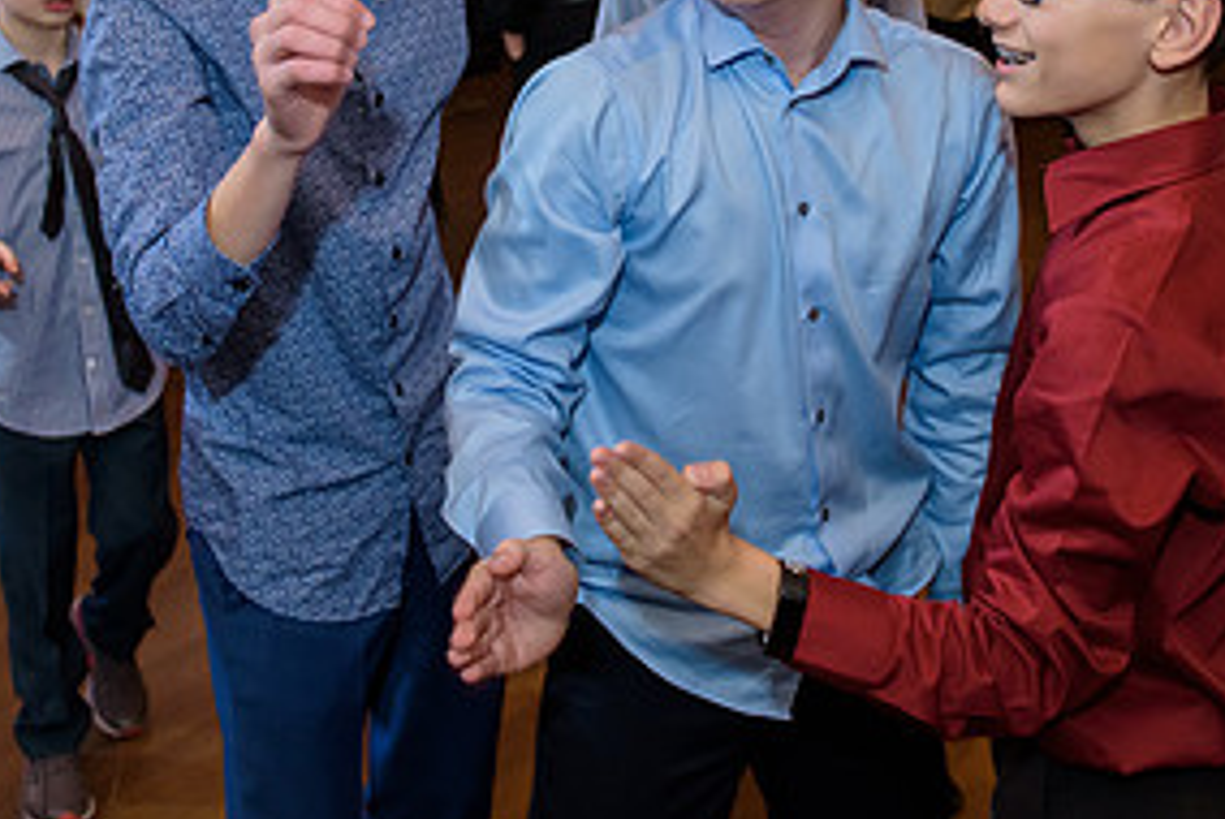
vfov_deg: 26.9
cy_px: 127
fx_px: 1669
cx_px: 669
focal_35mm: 49
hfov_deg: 40.3
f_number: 3.2
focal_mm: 24
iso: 1600
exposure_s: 1/125
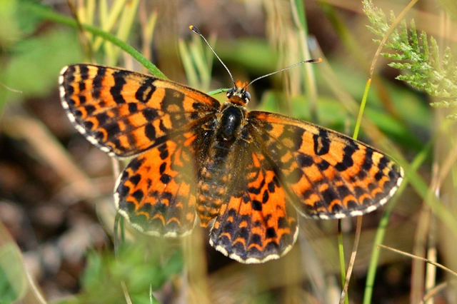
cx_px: 228
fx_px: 1637
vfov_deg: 10.6
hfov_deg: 15.9
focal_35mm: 129
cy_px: 152
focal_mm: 86
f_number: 6.3
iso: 200
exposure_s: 1/640
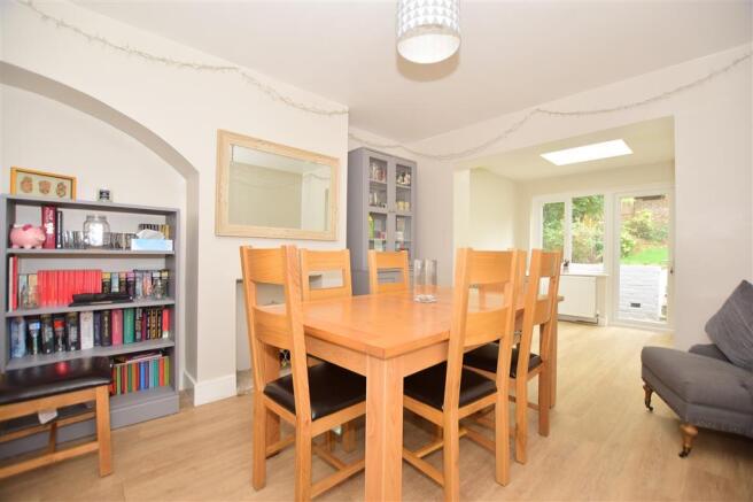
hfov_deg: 100.4
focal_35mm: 15
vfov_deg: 77.3
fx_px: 314
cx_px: 376
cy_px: 251
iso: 500
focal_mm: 10
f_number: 3.5
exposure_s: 1/60
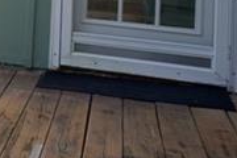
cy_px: -85
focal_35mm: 91
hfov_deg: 13.2
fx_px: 599
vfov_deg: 14.0
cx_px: -392
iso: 80
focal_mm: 16
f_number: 7.1
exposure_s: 1/100
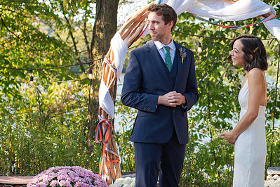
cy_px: 88
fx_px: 661
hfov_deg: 23.6
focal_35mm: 85
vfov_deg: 16.1
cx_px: 221
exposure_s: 1/800
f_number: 3.5
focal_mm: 50
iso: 360
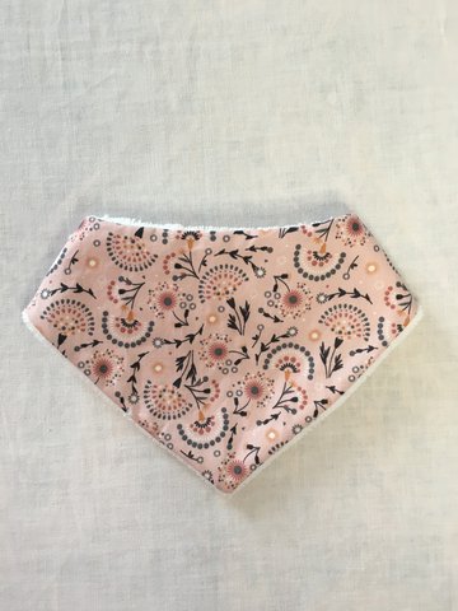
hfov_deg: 48.2
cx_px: 229
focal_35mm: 29
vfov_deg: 61.7
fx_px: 512
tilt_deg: -86.5
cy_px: 306
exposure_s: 1/33
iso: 32
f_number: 2.2
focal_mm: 4.15
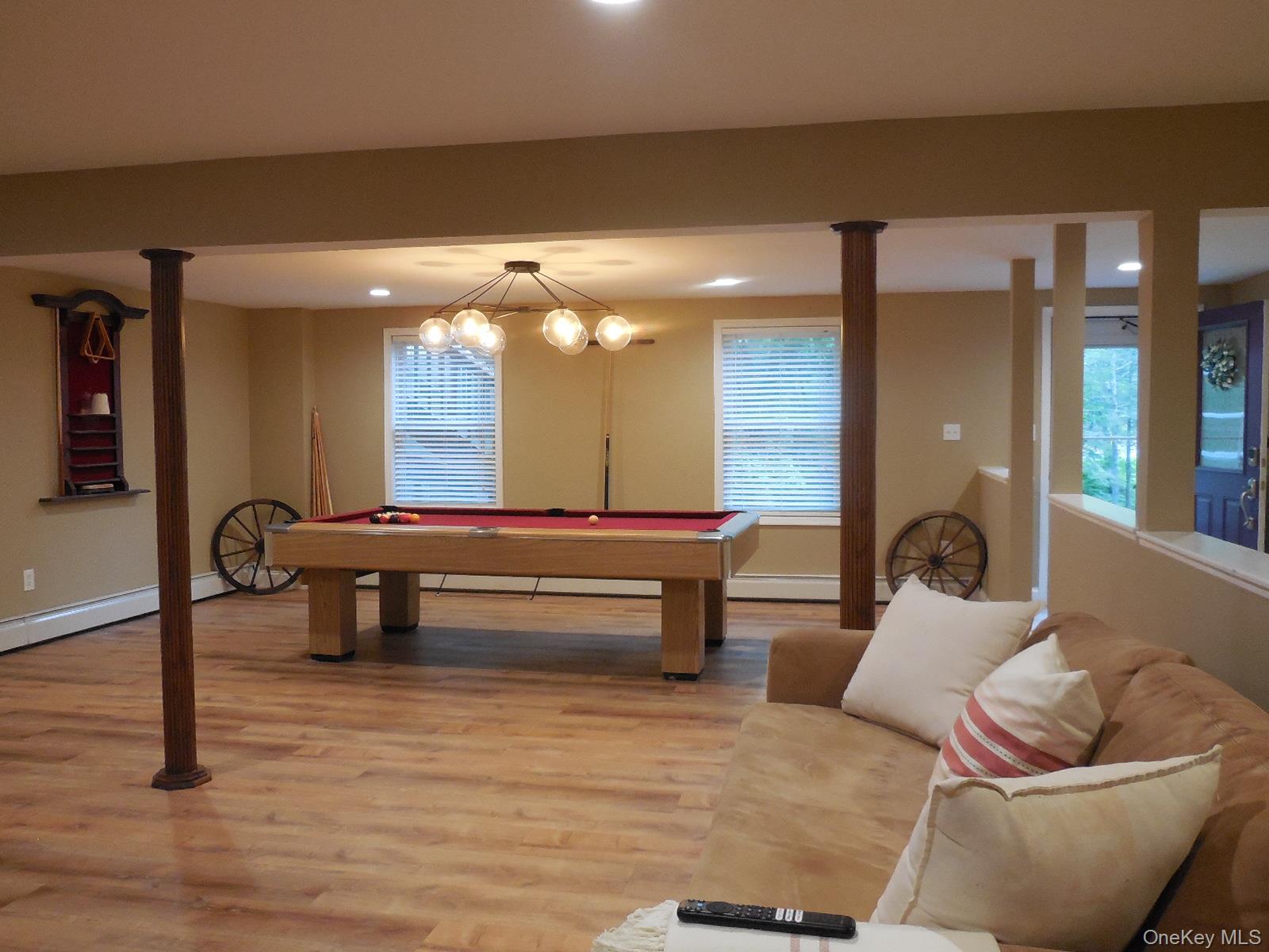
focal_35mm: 30
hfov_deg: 60.0
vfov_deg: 46.8
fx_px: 1100
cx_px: 634
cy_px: 476
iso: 360
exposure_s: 1/30
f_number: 3.2
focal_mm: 5.3
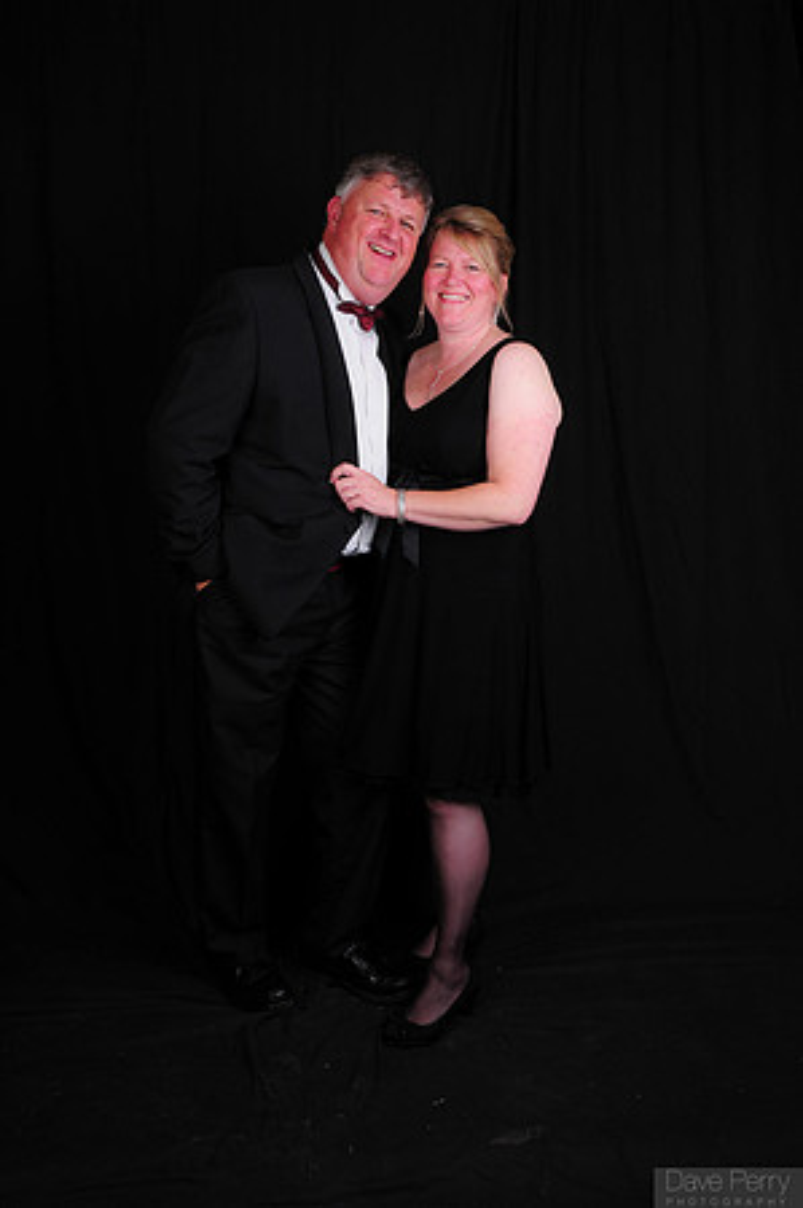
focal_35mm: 36
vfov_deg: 53.2
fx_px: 1207
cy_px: 604
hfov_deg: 36.8
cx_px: 402
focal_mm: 24
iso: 200
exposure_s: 1/125
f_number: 8
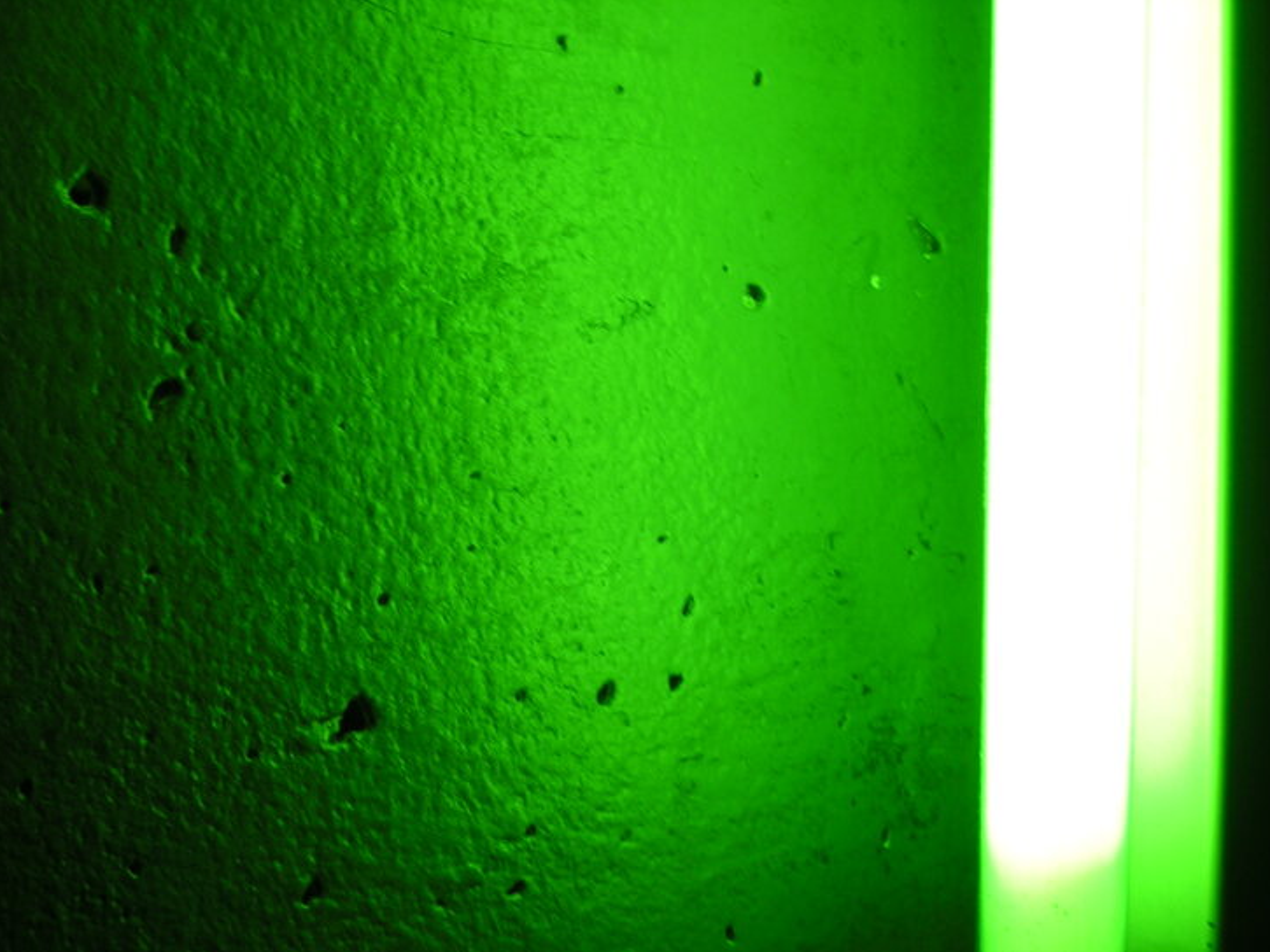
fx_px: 4073
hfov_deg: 17.7
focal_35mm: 111
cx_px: 646
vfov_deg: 13.3
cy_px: 487
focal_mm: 14.1
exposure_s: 1/16.1
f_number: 4.7
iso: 100
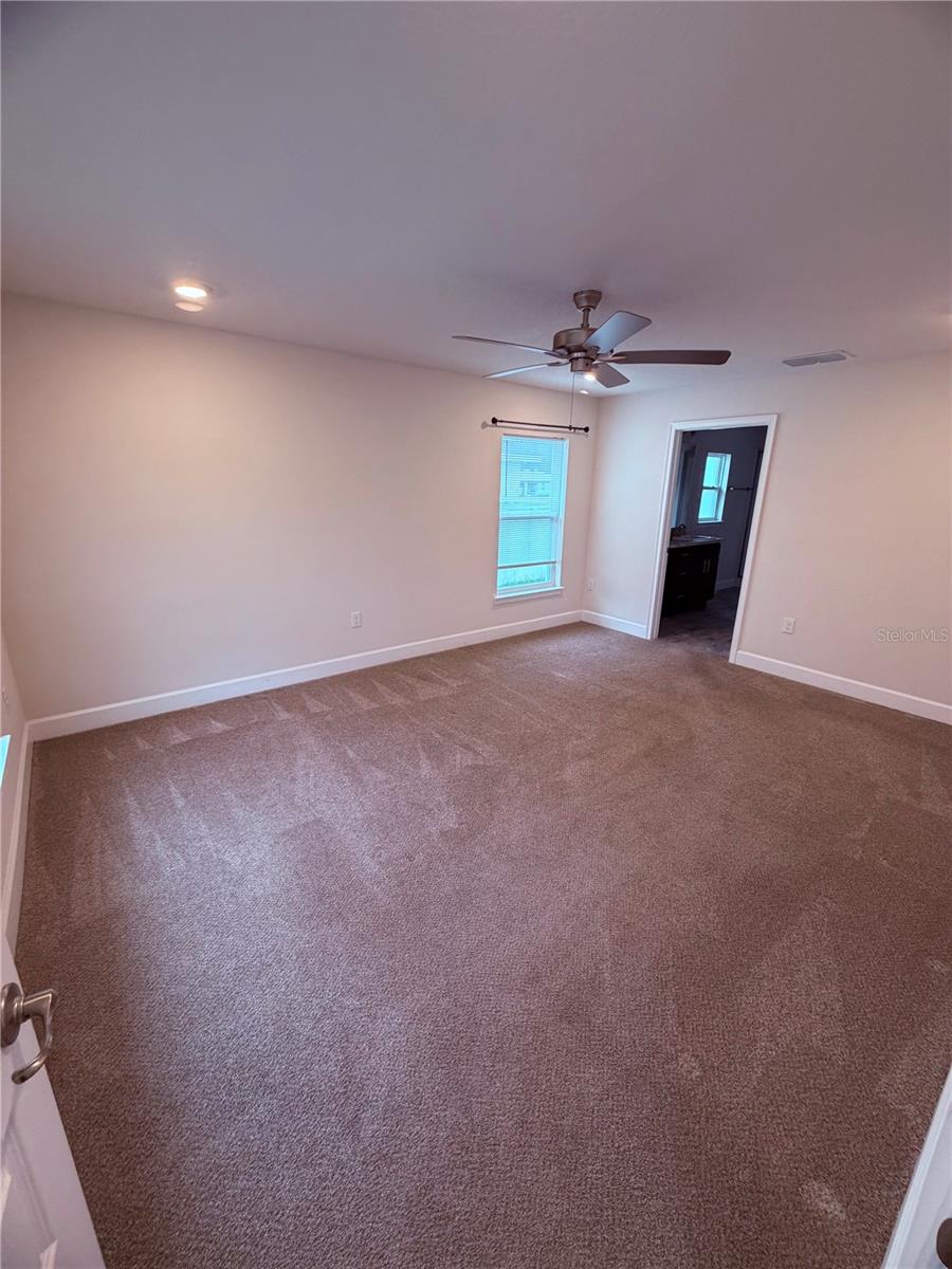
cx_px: 476
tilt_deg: -16.0
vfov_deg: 102.1
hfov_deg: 85.7
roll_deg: -2.5
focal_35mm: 14
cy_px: 634
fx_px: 513
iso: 320
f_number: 2.2
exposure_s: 1/120
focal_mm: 2.22
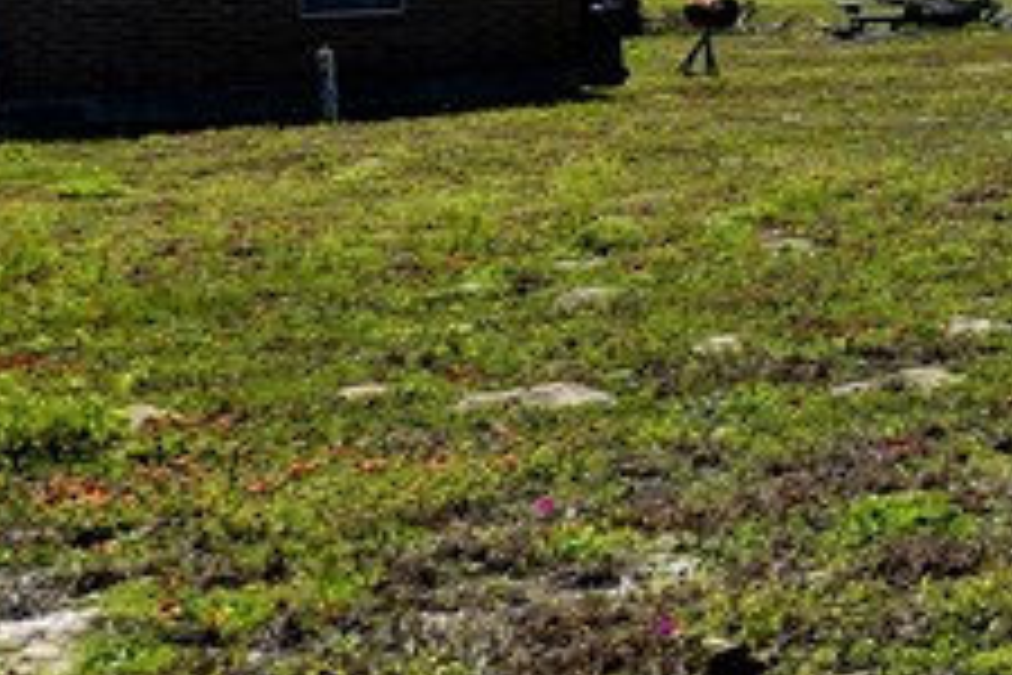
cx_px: 2024
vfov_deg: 11.2
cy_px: -400
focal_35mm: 116
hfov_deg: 14.6
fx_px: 3261
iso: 100
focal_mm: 9
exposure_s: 1/1000
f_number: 4.5
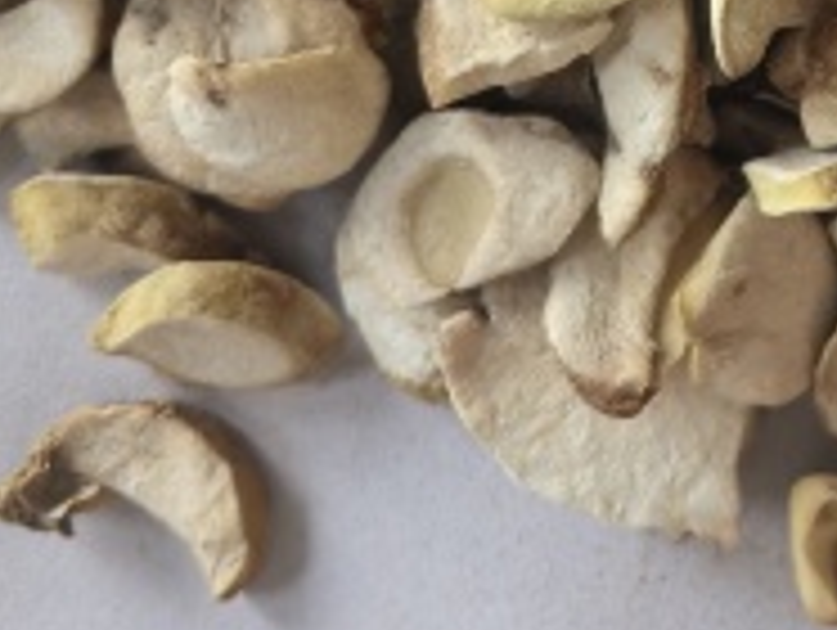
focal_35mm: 116
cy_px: -324
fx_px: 2808
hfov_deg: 15.5
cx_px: 1287
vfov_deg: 12.2
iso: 100
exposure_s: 1/100
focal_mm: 5.75
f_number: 2
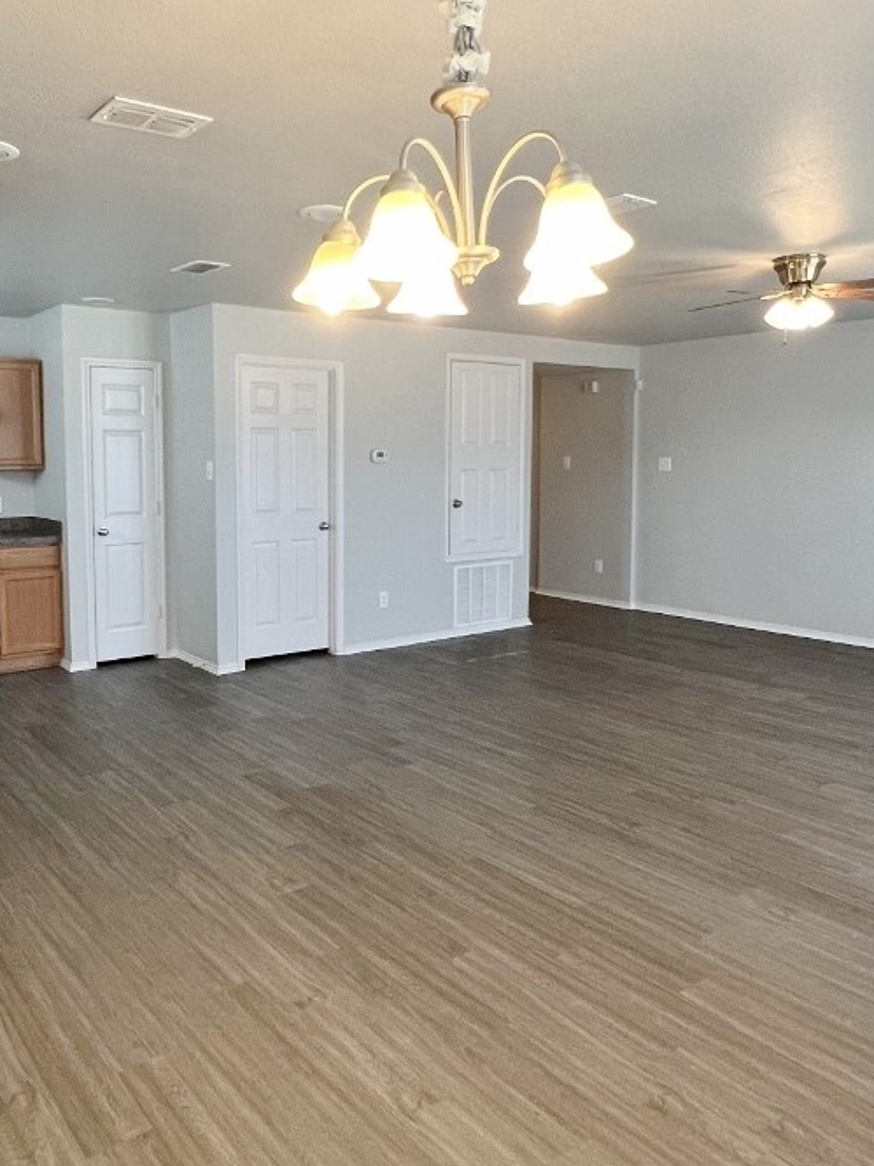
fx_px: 842
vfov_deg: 69.2
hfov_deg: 54.2
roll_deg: +0.0
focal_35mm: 25
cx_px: 324
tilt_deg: -1.7
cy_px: 525
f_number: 1.8
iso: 200
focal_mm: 1.57
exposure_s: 1/60
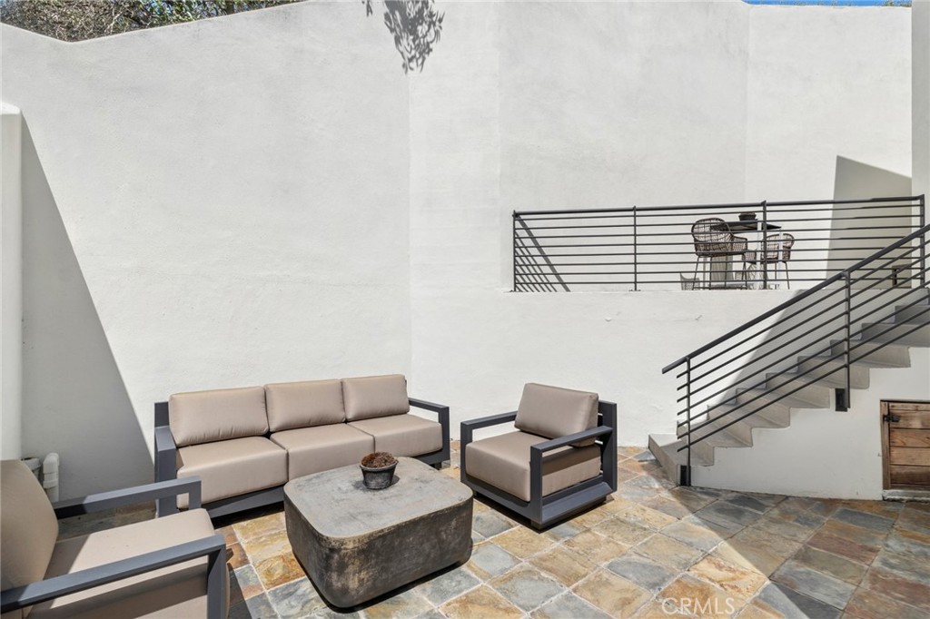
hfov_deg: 96.8
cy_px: 310
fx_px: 413
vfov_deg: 73.7
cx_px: 465
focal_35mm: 16
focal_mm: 16
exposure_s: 1/640
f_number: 9
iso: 100
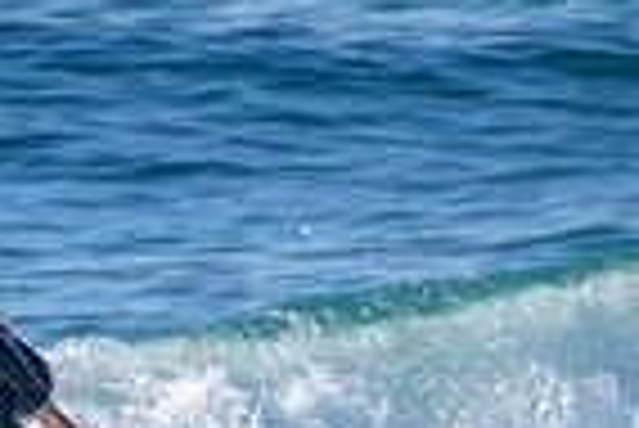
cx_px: -32
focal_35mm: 2503
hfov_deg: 0.8
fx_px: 44473
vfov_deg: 0.6
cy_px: 520
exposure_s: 1/2000
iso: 280
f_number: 5.6
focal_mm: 500
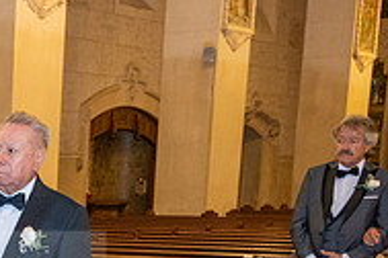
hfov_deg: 14.9
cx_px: -200
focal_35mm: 127
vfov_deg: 10.2
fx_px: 1369
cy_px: 470
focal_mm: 24
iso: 800
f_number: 2.8
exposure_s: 1/125
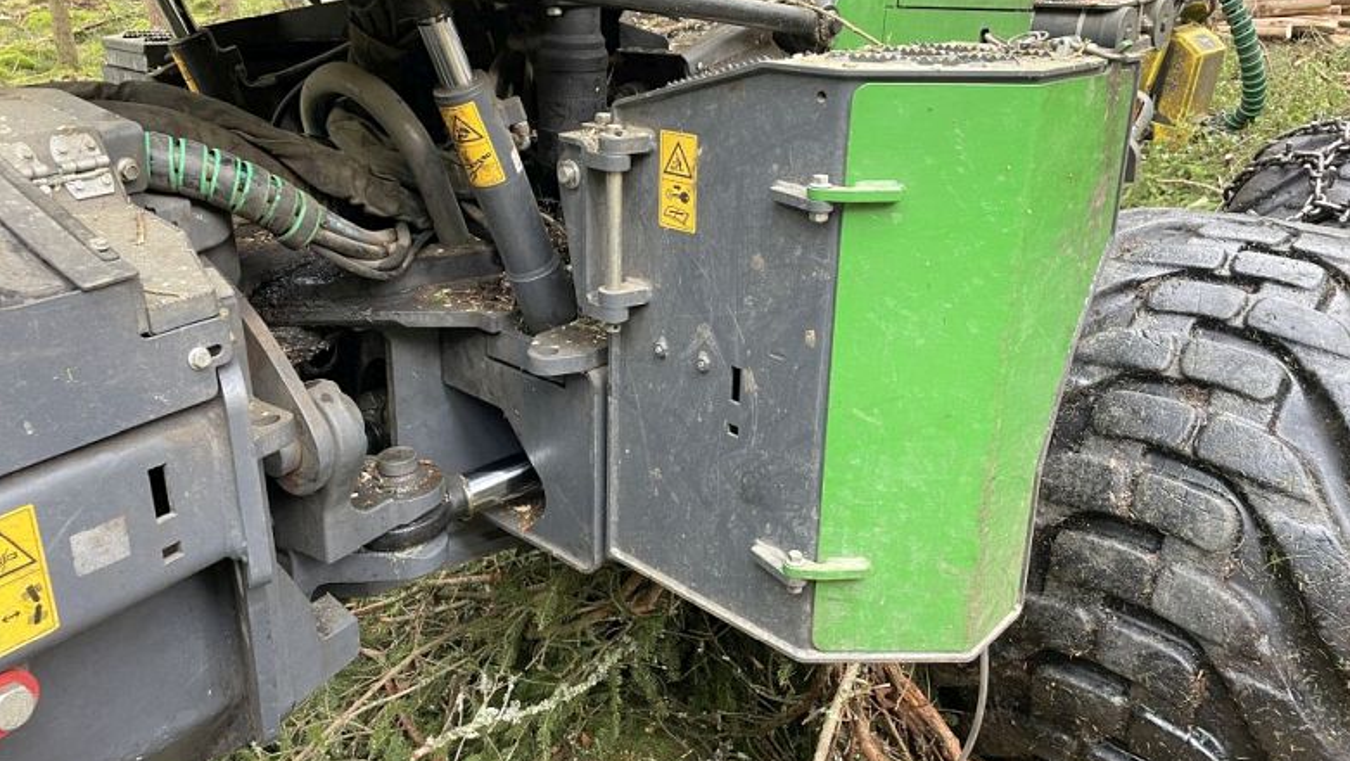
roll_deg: -0.5
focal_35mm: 29
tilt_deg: -21.2
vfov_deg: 39.9
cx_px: 662
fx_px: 1038
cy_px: 277
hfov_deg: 66.0
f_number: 1.6
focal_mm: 4.2
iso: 125
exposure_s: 1/69
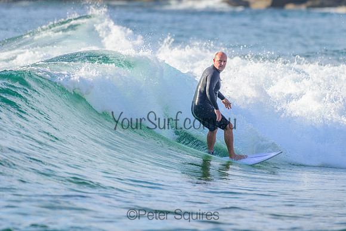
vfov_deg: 2.2
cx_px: 212
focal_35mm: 613
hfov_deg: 3.4
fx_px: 5894
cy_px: 89
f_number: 5.6
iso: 200
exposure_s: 1/2000
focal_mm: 500
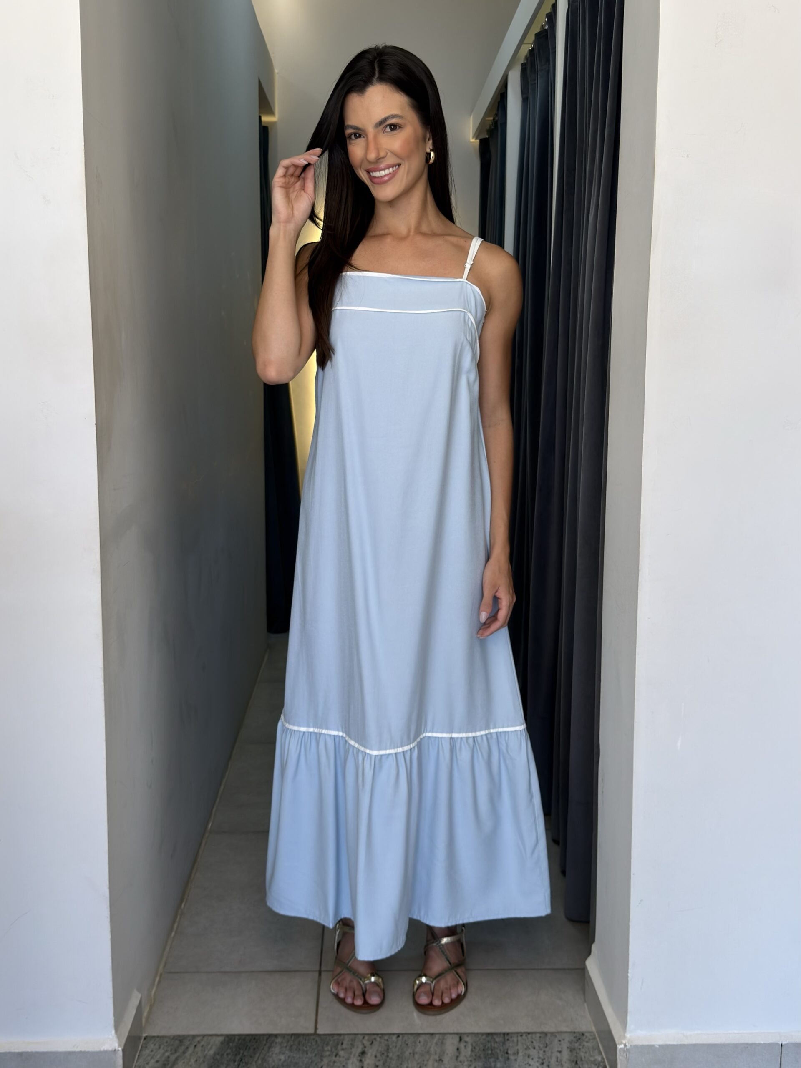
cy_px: 534
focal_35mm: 31
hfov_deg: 45.4
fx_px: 956
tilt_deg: -8.9
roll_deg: +0.7
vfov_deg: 58.4
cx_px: 400
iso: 64
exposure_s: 1/120
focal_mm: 6.76
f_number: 1.78
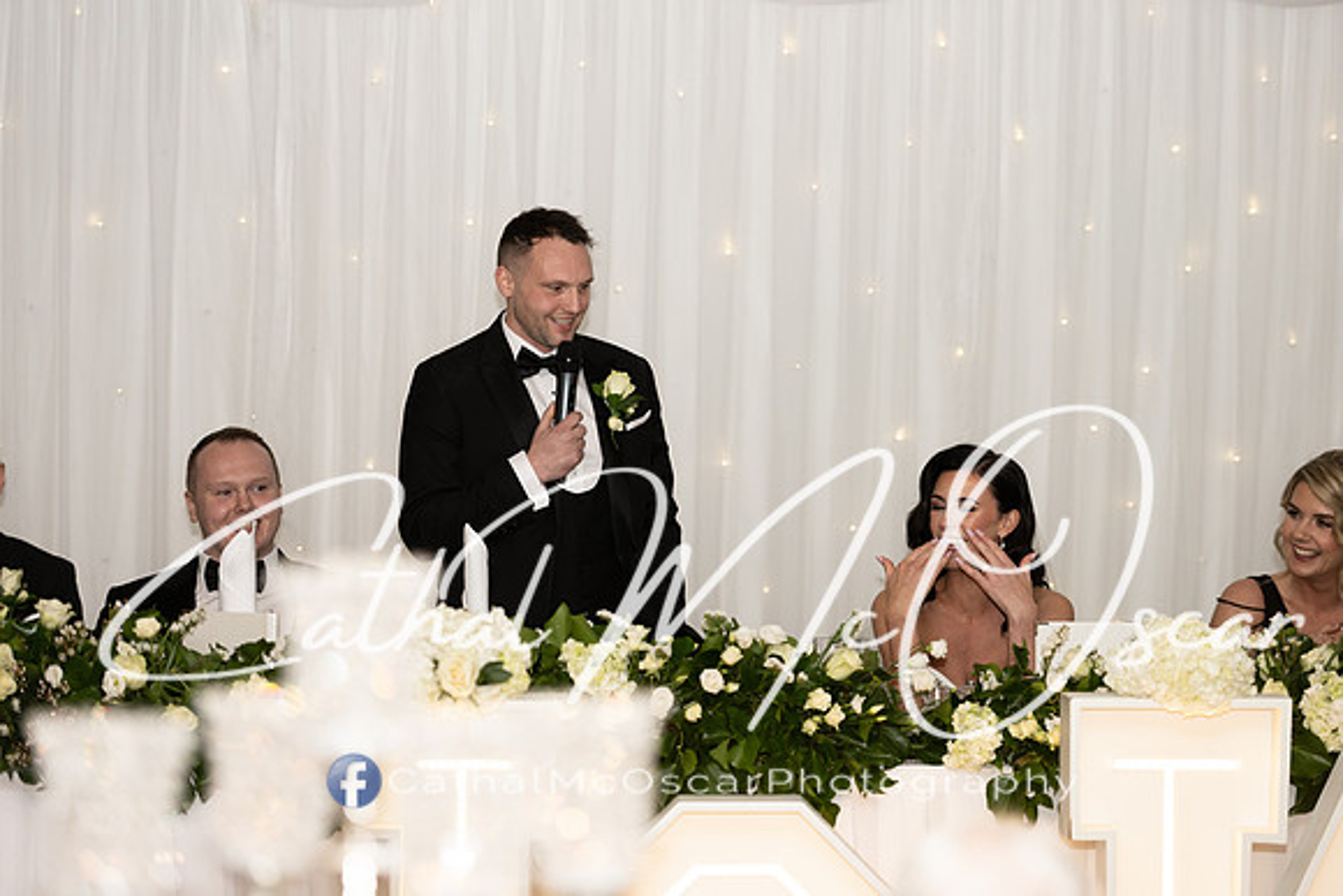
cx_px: 672
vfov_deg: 11.4
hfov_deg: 17.1
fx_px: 4478
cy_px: 448
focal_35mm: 120
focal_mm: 120
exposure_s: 1/160
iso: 400
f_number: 2.8
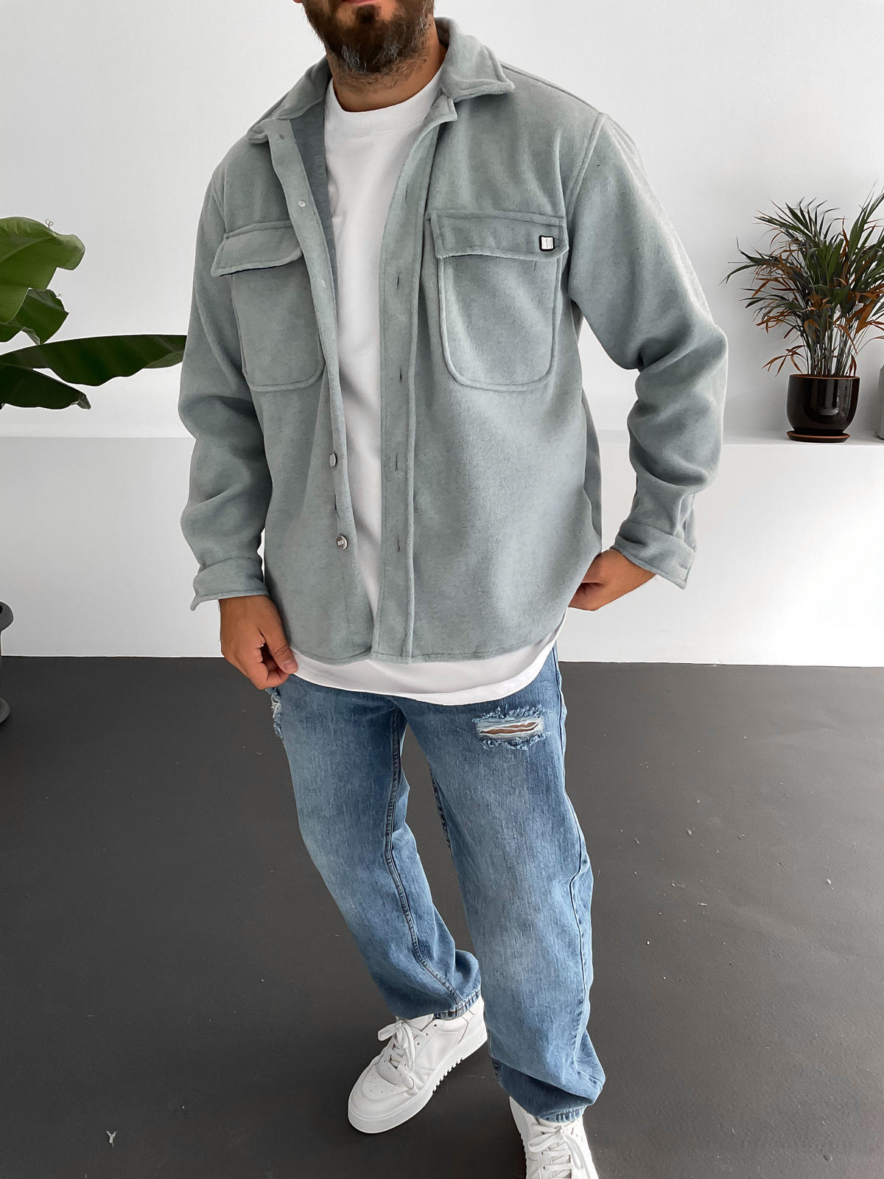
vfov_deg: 61.7
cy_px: 590
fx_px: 987
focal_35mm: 29
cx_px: 442
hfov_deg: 48.2
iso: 64
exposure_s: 1/120
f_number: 1.8
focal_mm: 3
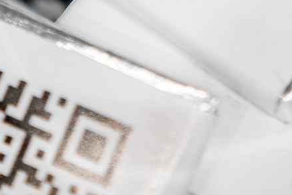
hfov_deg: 5.6
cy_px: -311
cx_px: 240
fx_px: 2968
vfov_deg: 3.7
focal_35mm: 366
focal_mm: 63
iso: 500
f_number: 3.5
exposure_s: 1/500
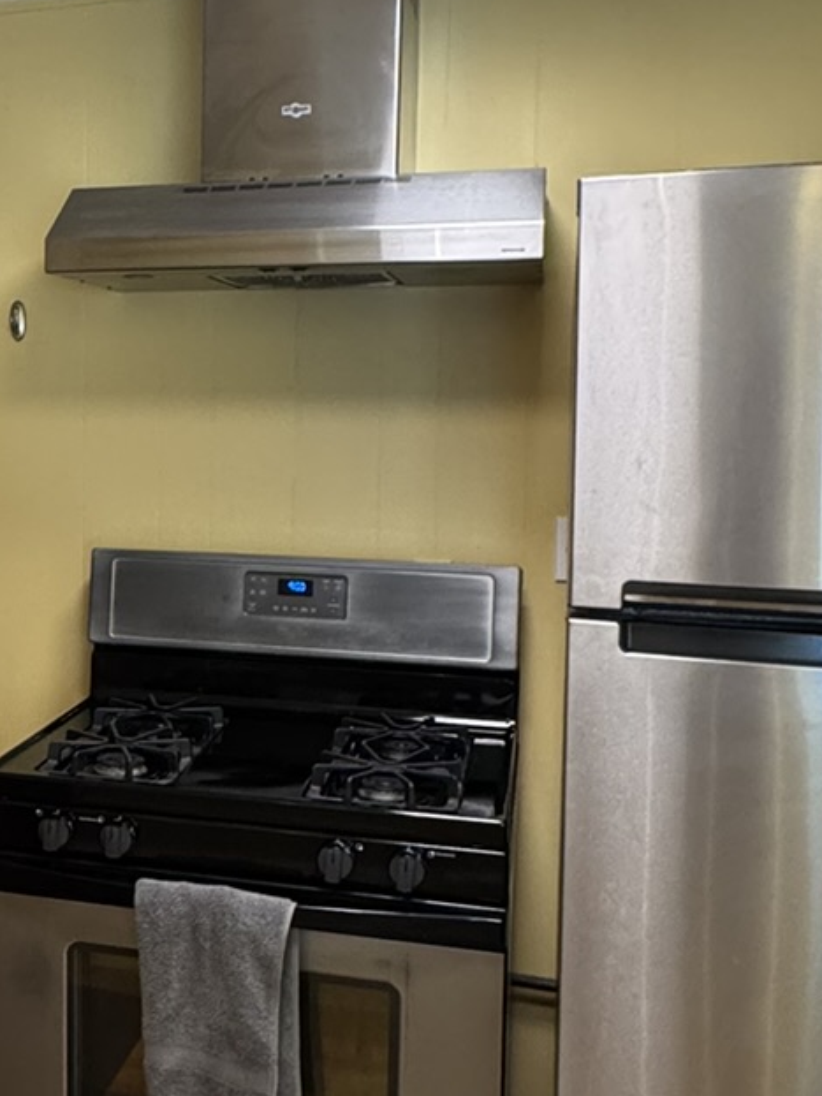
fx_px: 1457
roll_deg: -0.4
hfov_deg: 29.7
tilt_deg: -3.2
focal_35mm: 46
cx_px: 26
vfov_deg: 41.2
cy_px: 491
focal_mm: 2.22
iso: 320
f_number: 2.2
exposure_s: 1/60
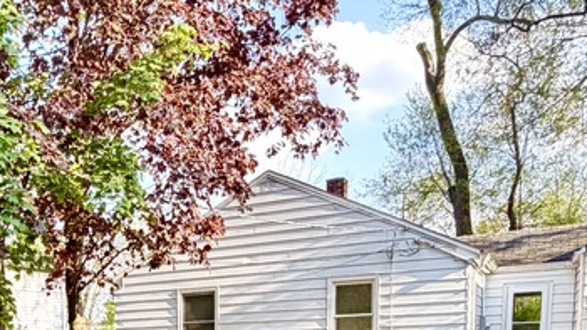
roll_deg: -0.3
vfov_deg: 22.4
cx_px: 70
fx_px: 732
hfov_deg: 40.7
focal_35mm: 47
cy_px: 444
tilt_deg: -7.1
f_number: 2.2
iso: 50
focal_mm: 2.22
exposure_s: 1/187
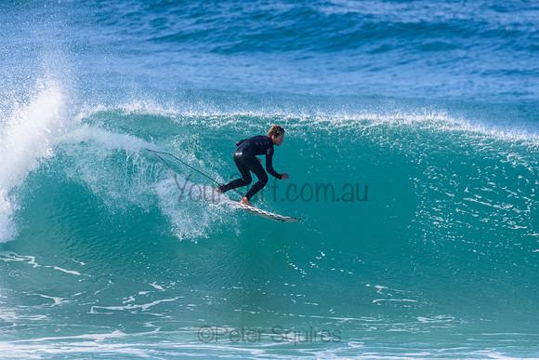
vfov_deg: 1.8
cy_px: 180
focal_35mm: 750
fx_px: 11231
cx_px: 270
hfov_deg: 2.7
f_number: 5.6
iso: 450
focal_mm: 500
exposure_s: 1/2000
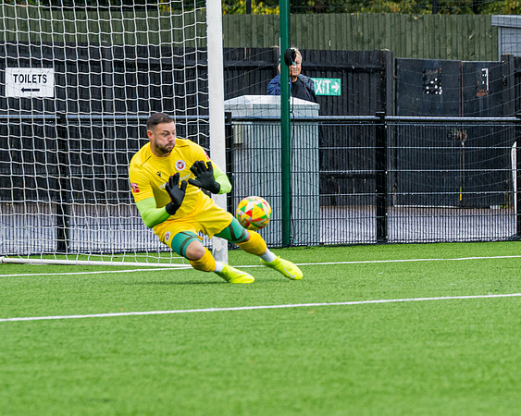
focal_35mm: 379
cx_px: 516
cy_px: 347
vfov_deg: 4.1
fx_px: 5850
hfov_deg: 5.1
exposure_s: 1/1250
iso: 400
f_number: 4
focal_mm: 135
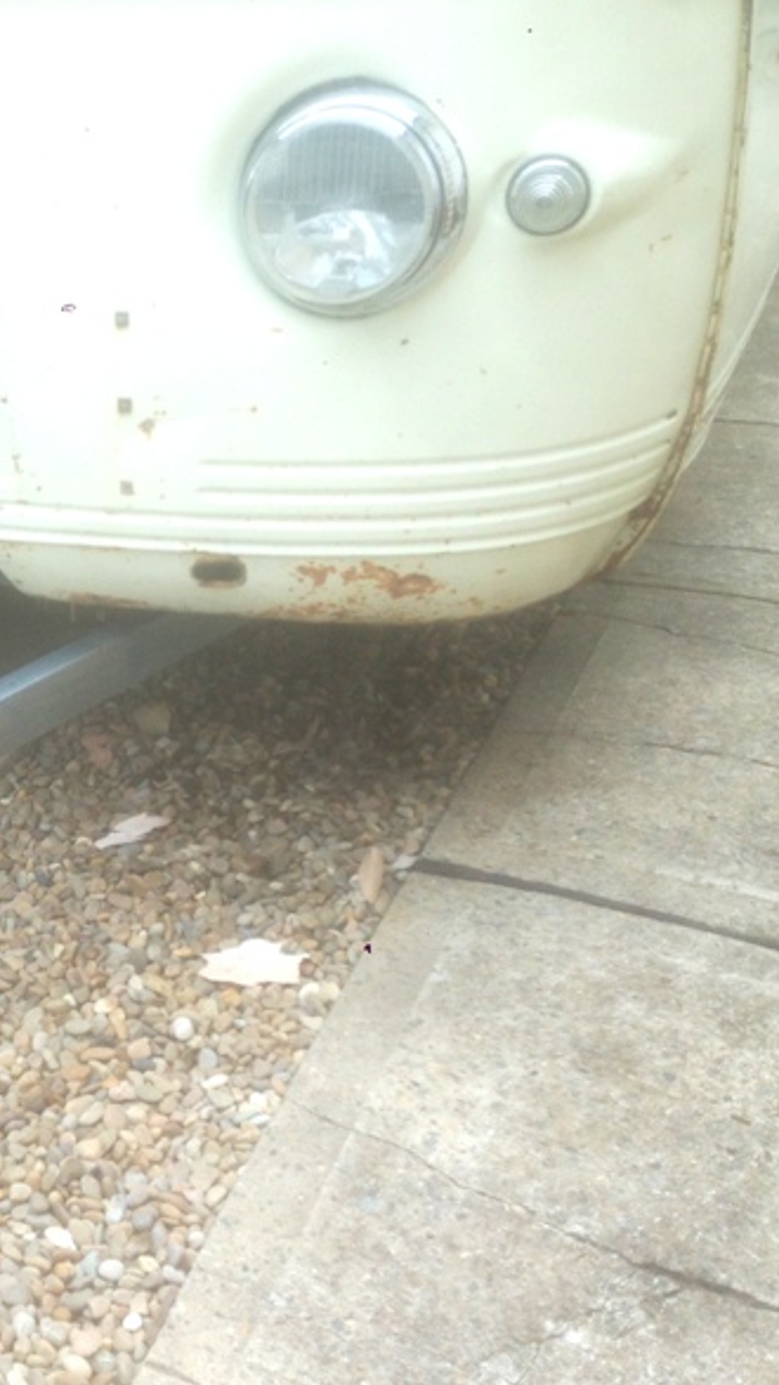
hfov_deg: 22.6
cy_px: 684
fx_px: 1800
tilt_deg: -28.6
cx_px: -146
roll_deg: +1.0
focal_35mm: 49
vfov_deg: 42.1
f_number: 2.4
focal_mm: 4.12
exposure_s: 1/238
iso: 50
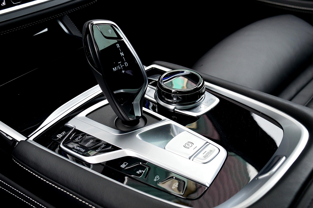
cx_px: 156
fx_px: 443
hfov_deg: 38.9
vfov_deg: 26.4
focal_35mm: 51
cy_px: 104
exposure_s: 1/60
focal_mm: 34
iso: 800
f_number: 8
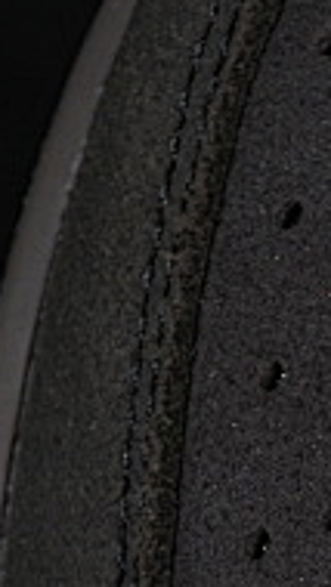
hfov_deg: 2.7
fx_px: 6968
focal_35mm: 447
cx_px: 640
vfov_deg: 4.8
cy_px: 599
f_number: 6.3
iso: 160
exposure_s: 1/60
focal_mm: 50
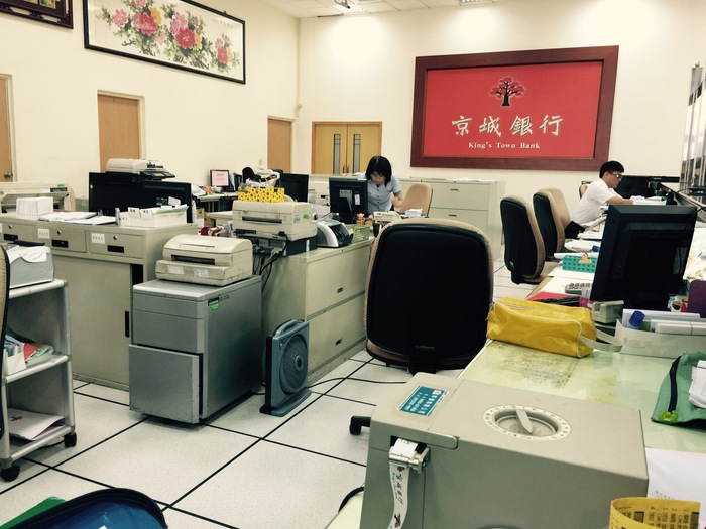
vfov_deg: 48.2
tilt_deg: -8.1
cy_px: 264
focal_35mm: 29
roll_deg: -2.1
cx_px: 353
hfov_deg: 61.7
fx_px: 591
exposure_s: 1/15
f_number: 2.2
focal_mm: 4.15
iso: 32
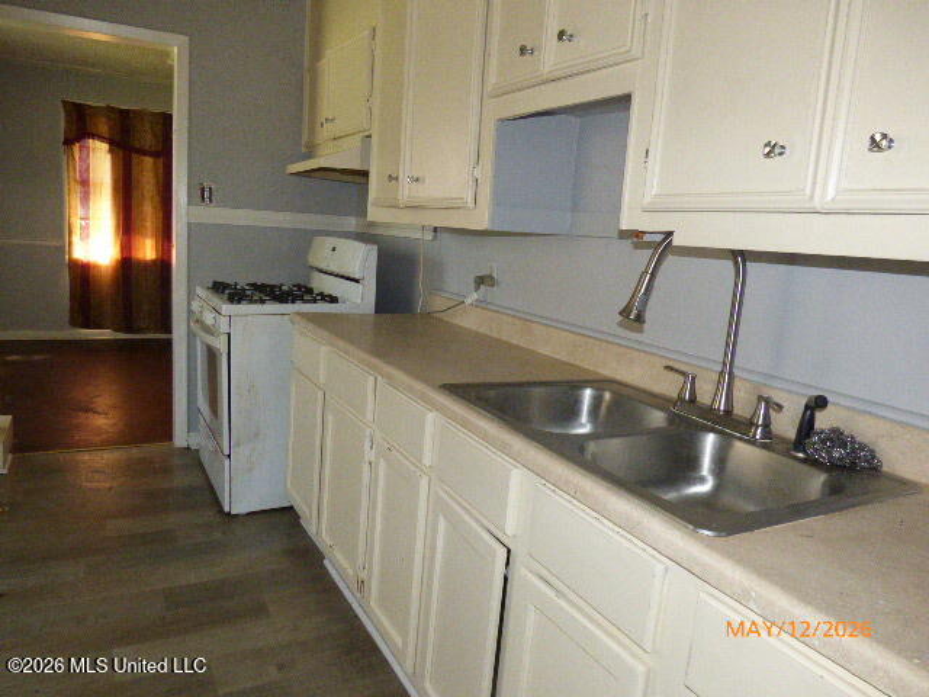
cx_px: 464
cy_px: 348
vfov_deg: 56.8
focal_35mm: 24
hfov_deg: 71.6
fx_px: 644
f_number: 3
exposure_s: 1/60
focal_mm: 4.25
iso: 800
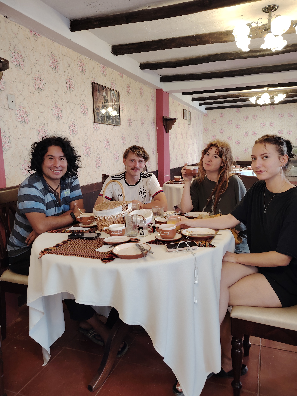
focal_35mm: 26
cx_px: 155
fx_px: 297
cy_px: 190
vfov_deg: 67.3
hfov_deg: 53.0
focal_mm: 5.25
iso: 944
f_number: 1.75
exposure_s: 1/33.3
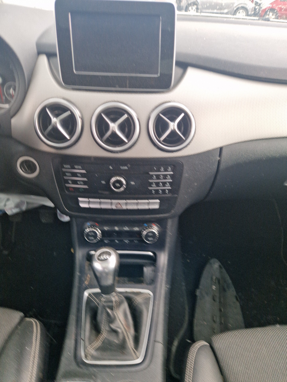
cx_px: 144
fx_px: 254
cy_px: 191
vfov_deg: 73.9
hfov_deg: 58.9
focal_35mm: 23
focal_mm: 5.4
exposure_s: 1/50
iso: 50
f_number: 1.8
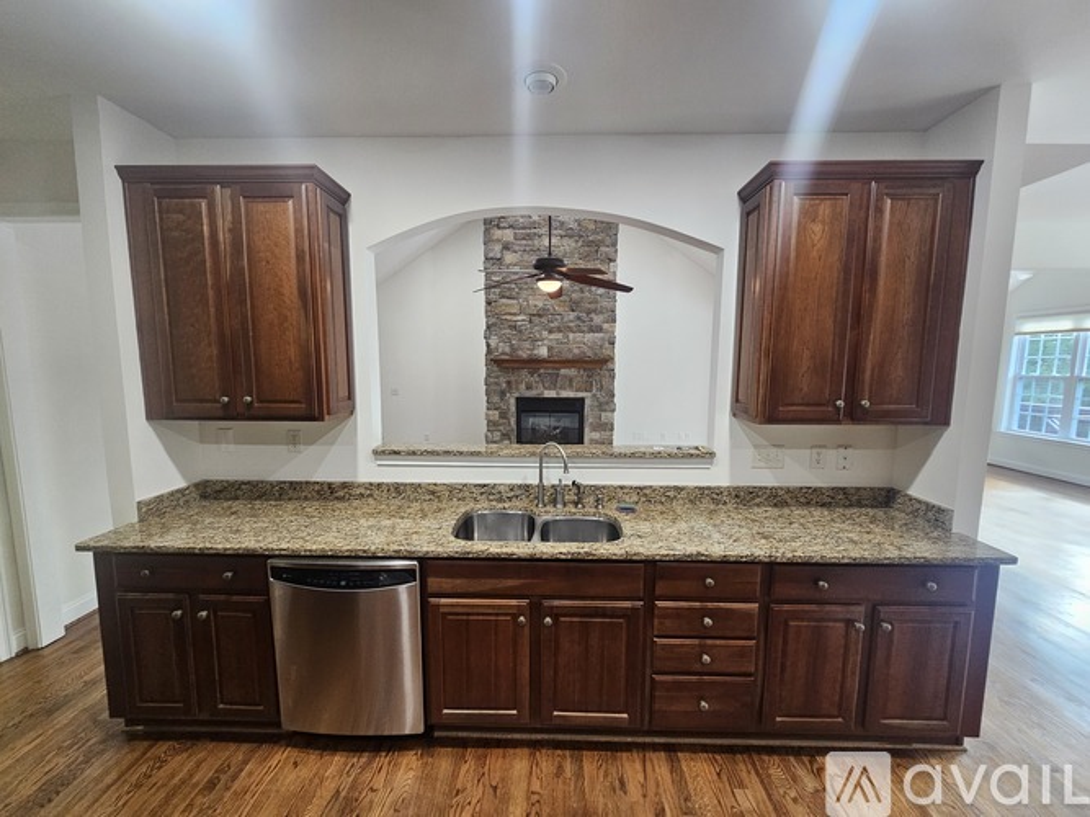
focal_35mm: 13
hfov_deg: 106.2
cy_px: 408
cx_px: 545
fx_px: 409
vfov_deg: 89.9
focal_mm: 2.2
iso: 320
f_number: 2.2
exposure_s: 1/60
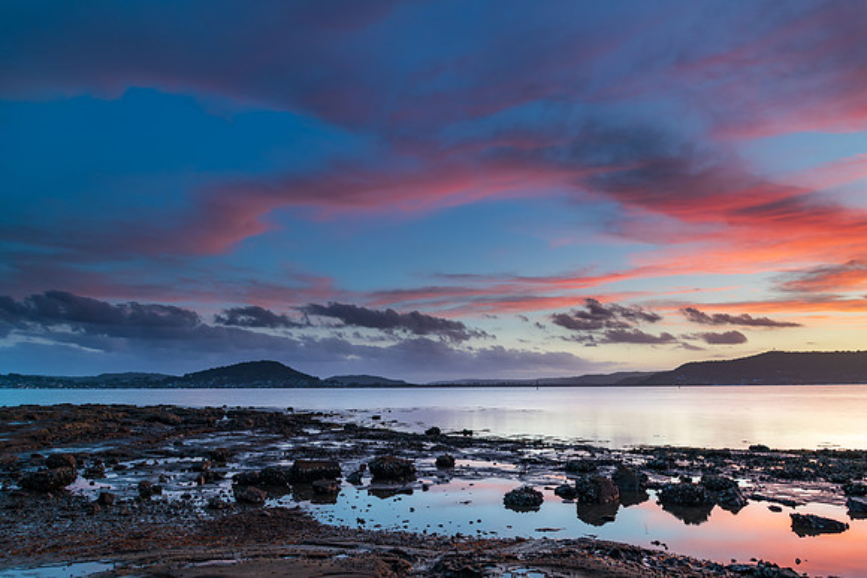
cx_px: 434
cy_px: 289
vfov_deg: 51.1
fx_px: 604
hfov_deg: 71.3
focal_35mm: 25
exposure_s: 3
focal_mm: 24
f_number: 9
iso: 64
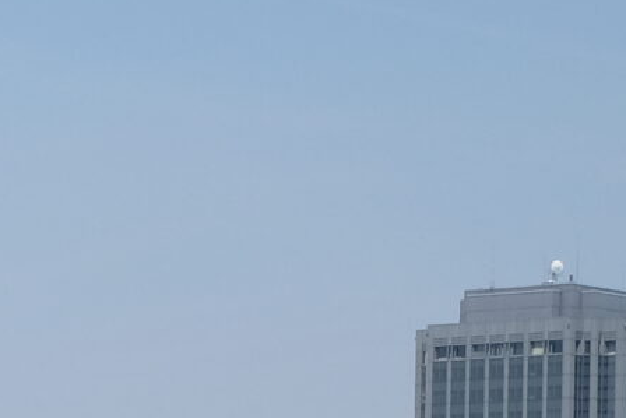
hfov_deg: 7.3
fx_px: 4470
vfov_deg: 5.3
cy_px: 593
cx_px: -1037
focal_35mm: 257
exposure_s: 1/250
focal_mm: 30.2
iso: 400
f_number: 16
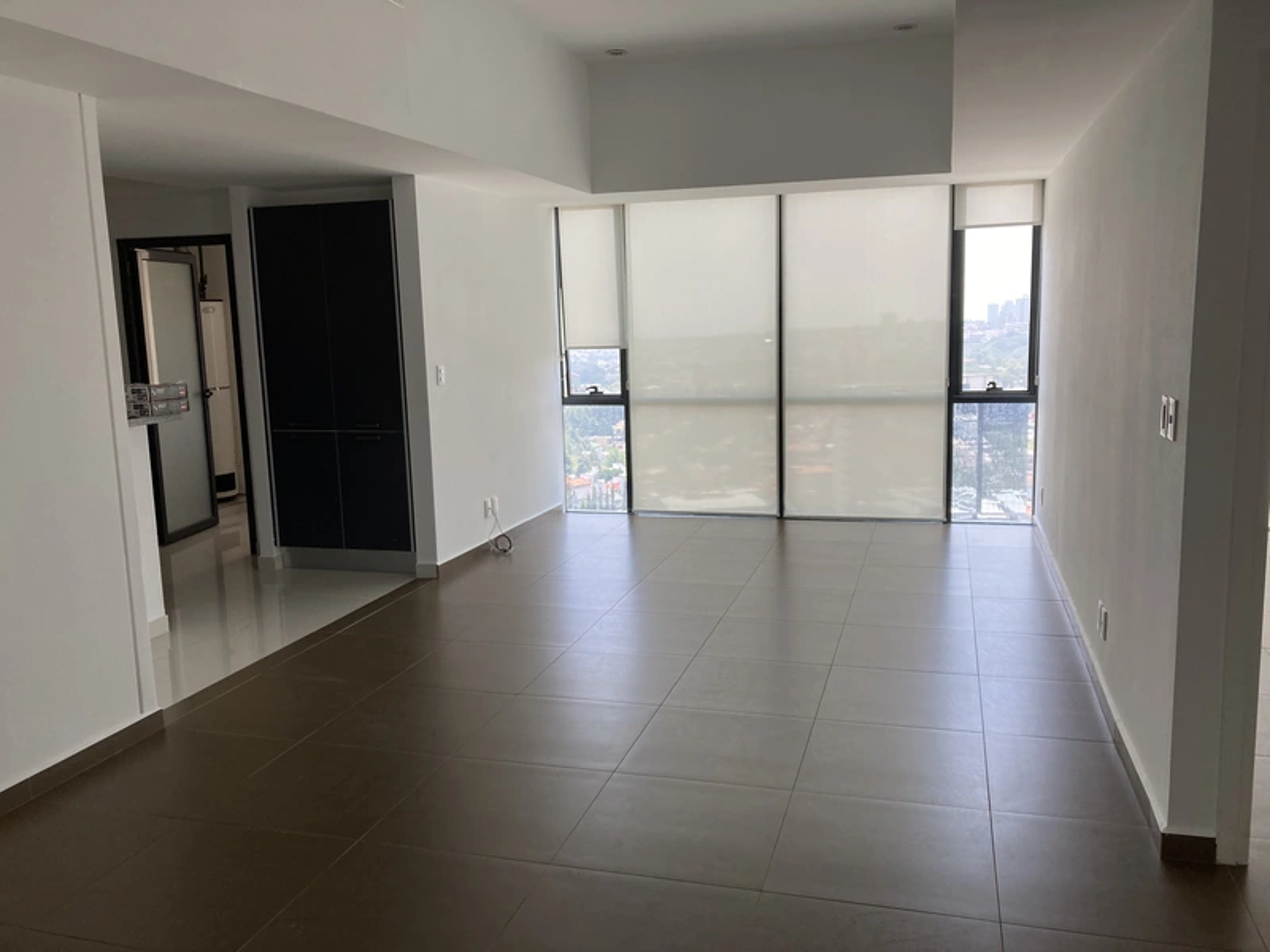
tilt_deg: -9.1
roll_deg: +0.6
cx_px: 635
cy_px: 476
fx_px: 1027
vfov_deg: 49.7
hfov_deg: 63.4
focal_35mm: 28
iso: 25
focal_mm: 3.99
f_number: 1.8
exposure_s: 1/122
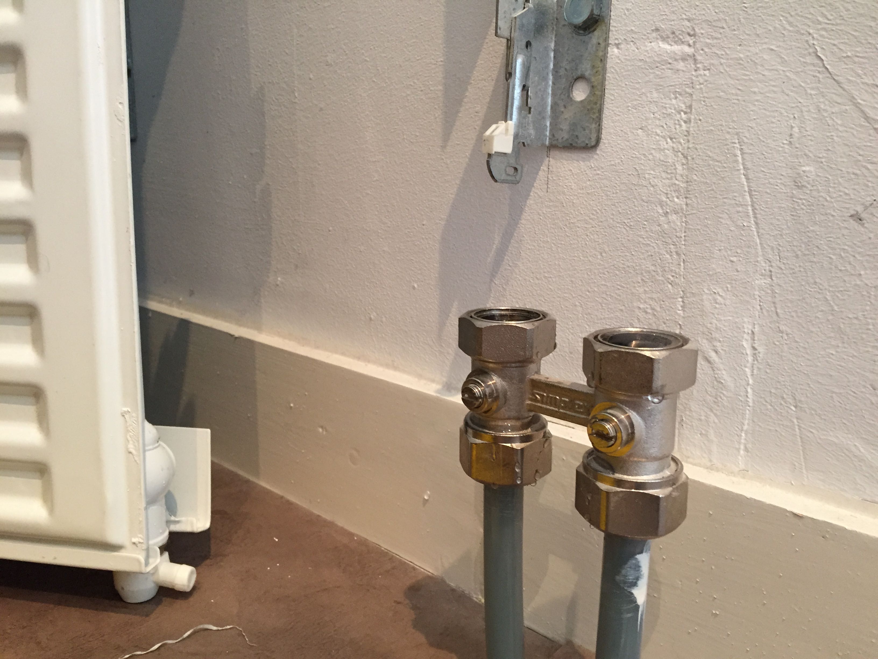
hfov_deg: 61.7
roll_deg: -1.3
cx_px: 439
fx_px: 736
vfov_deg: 48.2
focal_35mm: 29
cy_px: 330
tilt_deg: -14.9
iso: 200
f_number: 2.2
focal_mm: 4.15
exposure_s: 1/33
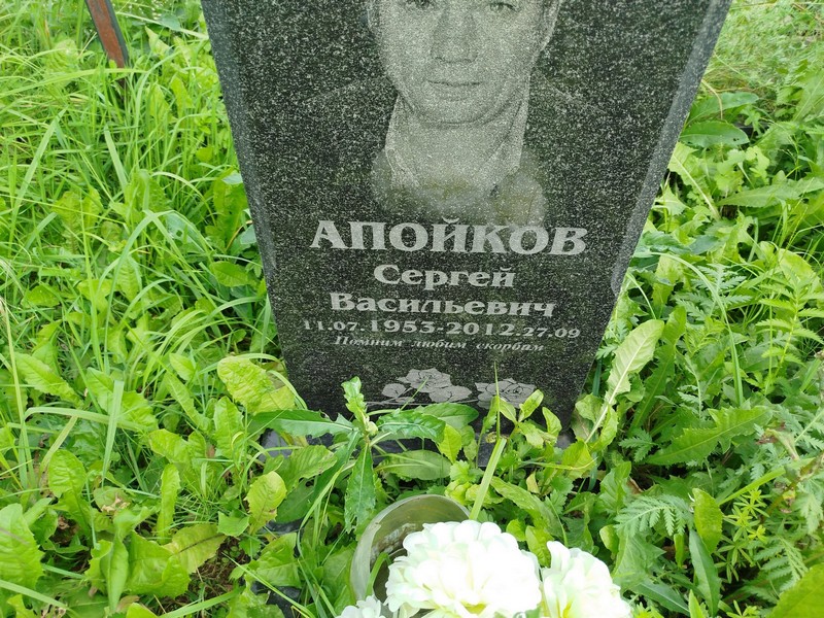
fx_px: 571
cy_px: 309
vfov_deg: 56.8
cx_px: 412
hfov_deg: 71.6
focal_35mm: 24
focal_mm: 5.31
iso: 50
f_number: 1.7
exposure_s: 1/239
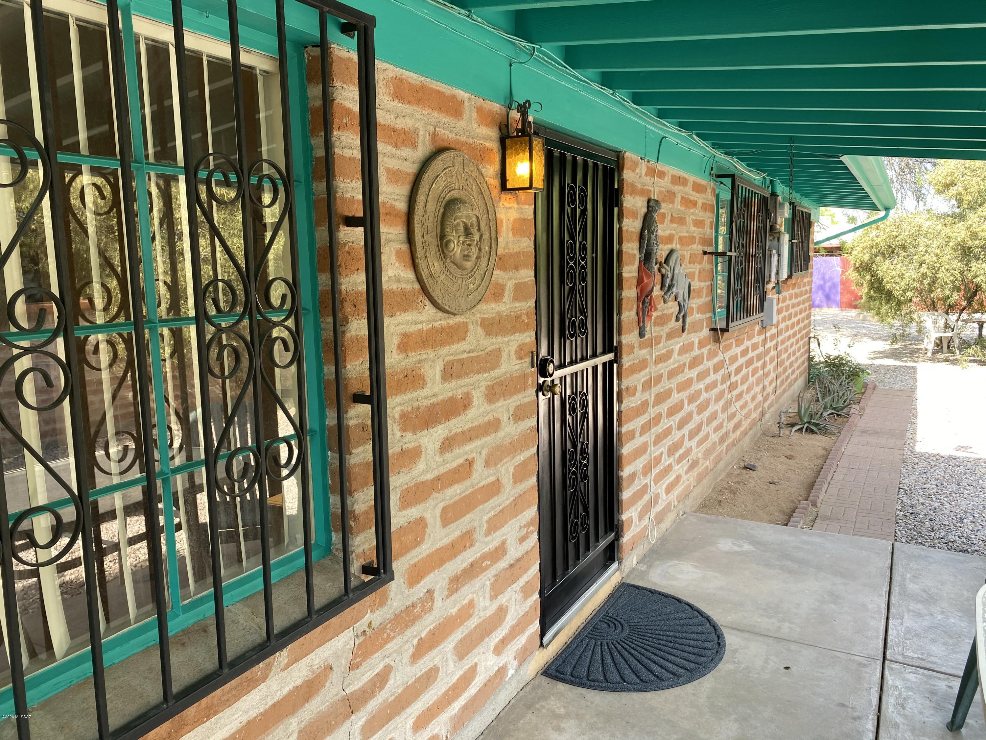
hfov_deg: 67.3
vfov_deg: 53.1
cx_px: 493
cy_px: 370
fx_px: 741
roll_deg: +1.0
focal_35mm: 26
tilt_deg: -8.2
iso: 32
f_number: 1.8
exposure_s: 1/122
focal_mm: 4.25
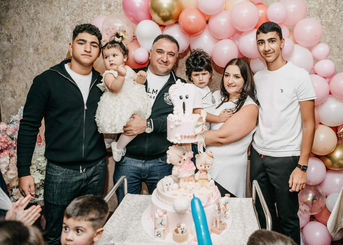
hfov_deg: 59.7
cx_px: 203
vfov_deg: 44.8
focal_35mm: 30
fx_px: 296
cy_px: 109
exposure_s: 1/160
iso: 160
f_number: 3.5
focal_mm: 26
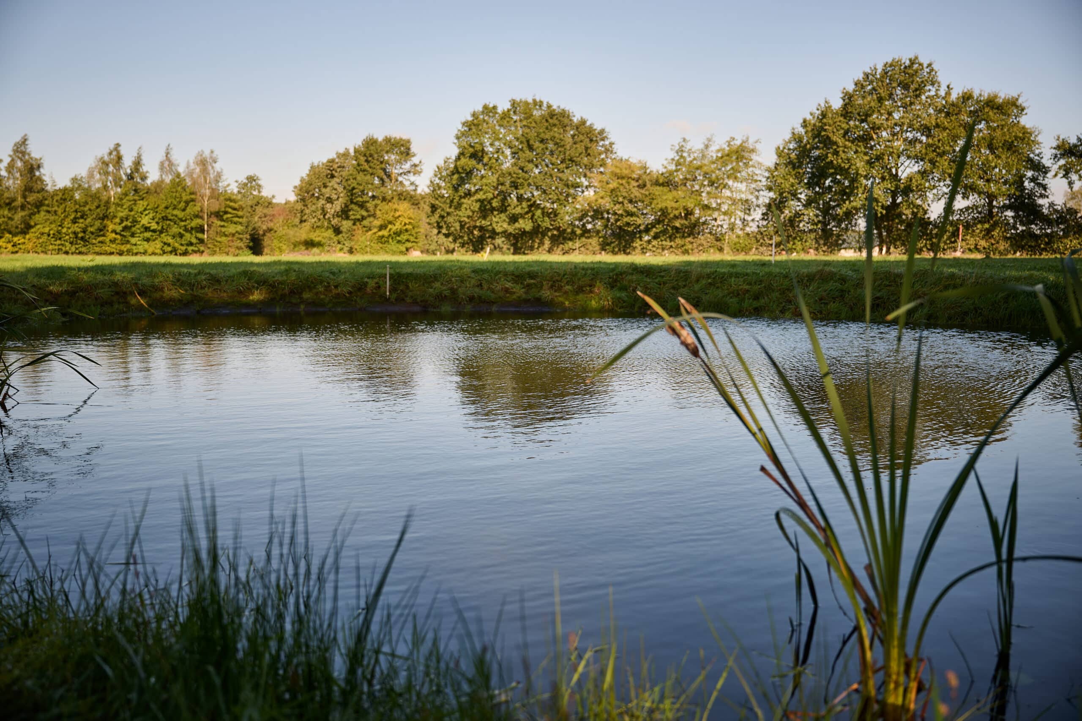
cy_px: 360
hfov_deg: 55.8
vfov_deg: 38.9
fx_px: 1022
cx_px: 541
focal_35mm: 34
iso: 32
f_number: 2.8
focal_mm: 34
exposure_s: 1/500
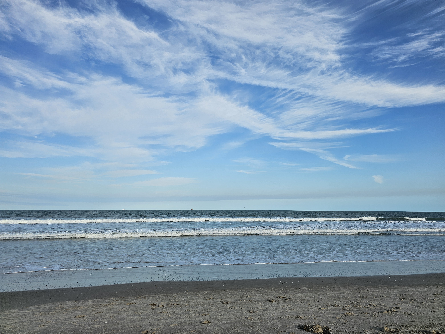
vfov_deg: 58.9
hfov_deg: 73.9
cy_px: 167
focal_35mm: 23
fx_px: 296
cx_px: 222
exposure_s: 1/1005
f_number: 1.7
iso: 10
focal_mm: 6.3
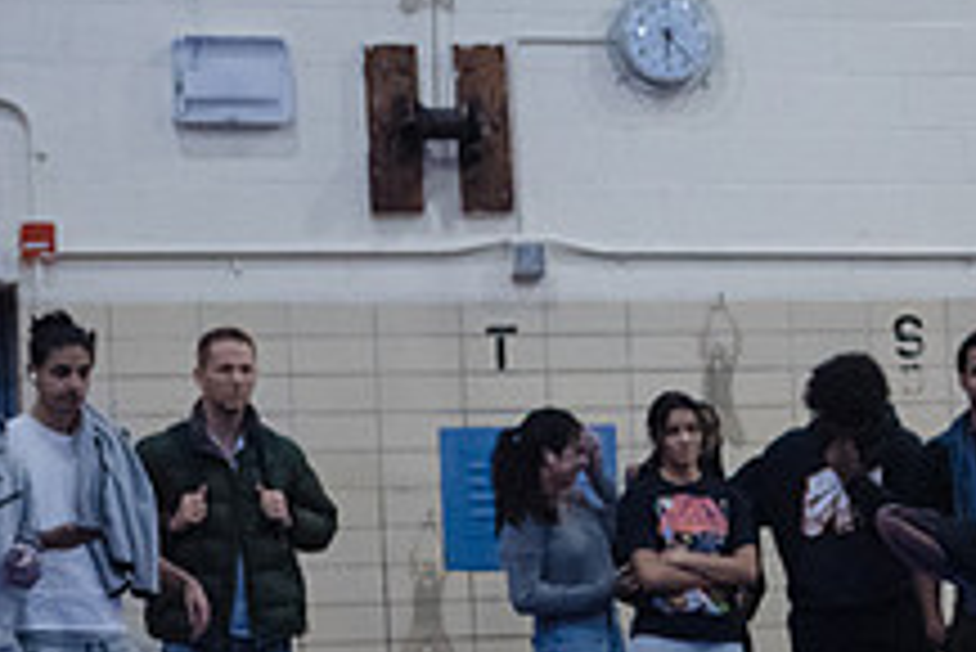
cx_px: 1295
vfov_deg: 9.3
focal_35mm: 147
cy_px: 587
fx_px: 3988
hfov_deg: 13.4
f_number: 3.2
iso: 8000
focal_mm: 55
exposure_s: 1/400
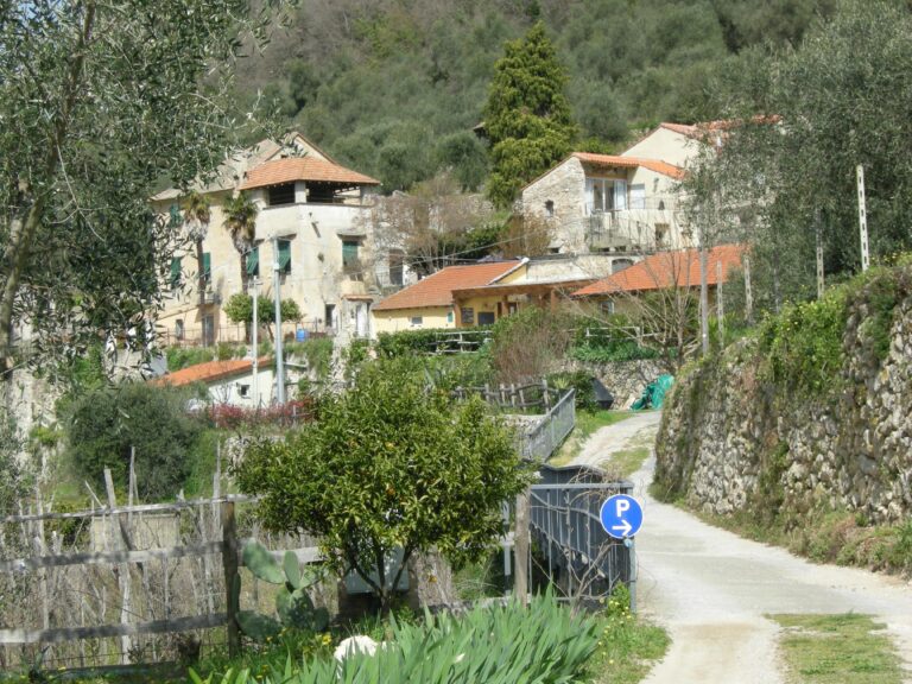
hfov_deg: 26.0
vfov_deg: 19.6
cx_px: 456
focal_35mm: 75
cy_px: 342
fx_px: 1976
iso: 64
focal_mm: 15.7
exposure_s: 1/222
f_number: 5.4
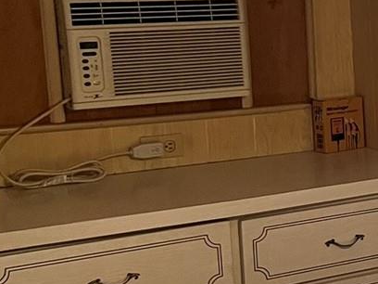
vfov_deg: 14.5
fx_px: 1114
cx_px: 719
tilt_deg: -9.1
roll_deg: +0.5
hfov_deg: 15.8
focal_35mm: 102
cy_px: 124
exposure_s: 1/60
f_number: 1.6
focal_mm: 5.1
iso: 200
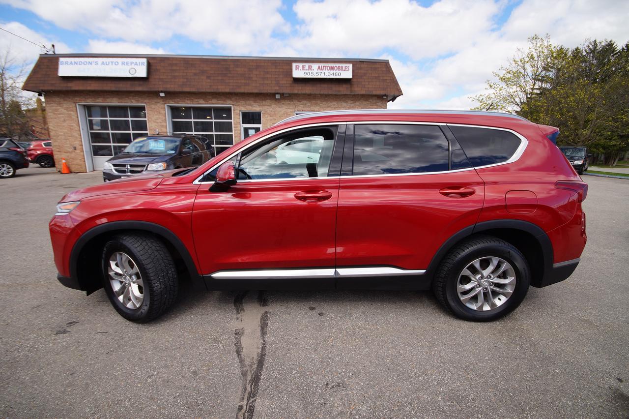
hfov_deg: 100.4
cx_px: 314
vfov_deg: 77.3
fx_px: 262
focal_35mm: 15
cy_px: 210
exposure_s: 1/125
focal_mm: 10
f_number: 8
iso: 100
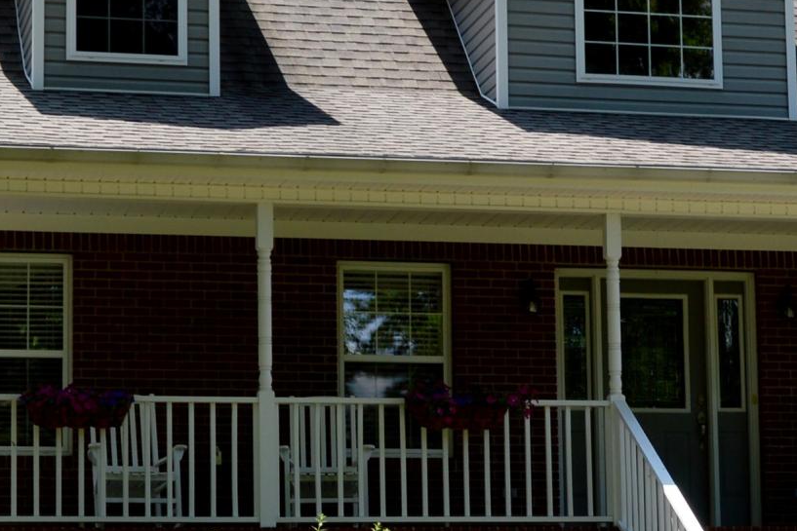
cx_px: 632
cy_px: 336
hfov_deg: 15.4
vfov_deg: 10.4
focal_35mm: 132
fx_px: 2923
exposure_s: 1/200
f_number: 7.1
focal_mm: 24
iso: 100
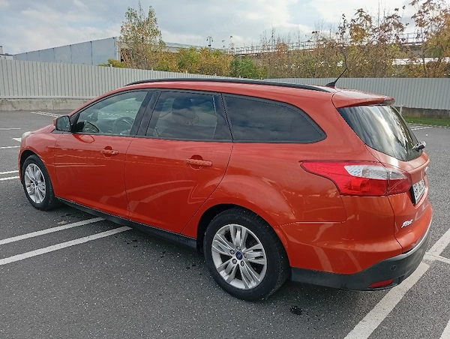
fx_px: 352
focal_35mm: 27
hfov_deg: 65.2
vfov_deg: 51.5
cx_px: 225
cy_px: 170
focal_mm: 3.98
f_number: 1.8
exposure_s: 1/164
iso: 50
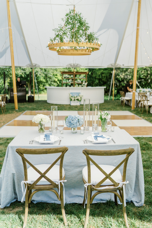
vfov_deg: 54.4
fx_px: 222
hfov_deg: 37.9
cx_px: 76
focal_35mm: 35
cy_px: 114
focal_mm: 35
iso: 320
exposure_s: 1/8000
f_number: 1.4
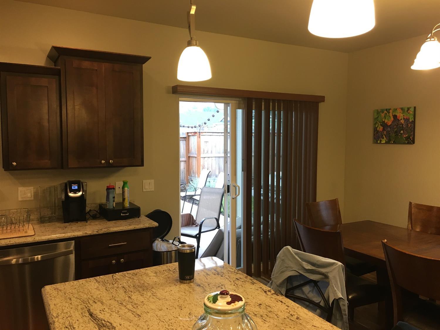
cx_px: 220
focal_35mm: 29
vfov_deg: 48.2
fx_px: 368
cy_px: 165
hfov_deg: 61.7
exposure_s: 1/30
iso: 80
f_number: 2.2
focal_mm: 4.15
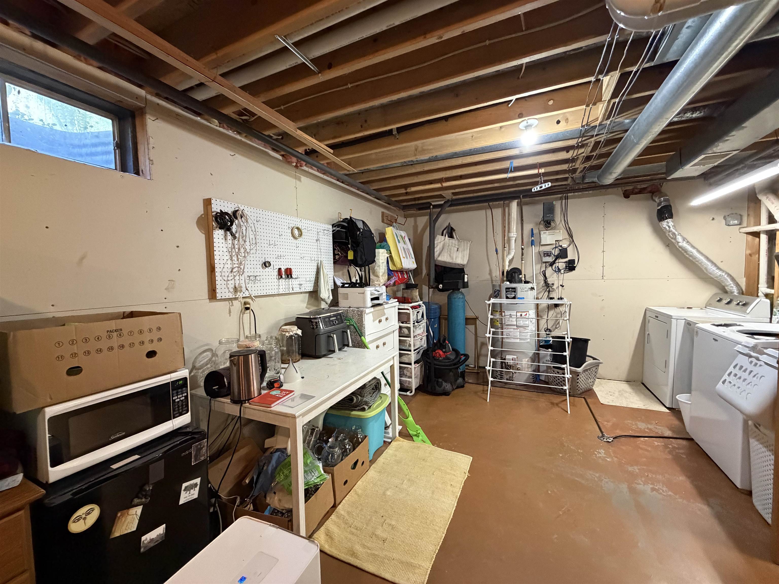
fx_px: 315
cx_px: 390
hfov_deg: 102.1
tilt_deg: -3.7
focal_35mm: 14
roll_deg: +2.0
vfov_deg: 85.7
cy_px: 292
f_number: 2.2
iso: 640
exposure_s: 1/60
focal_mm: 2.22
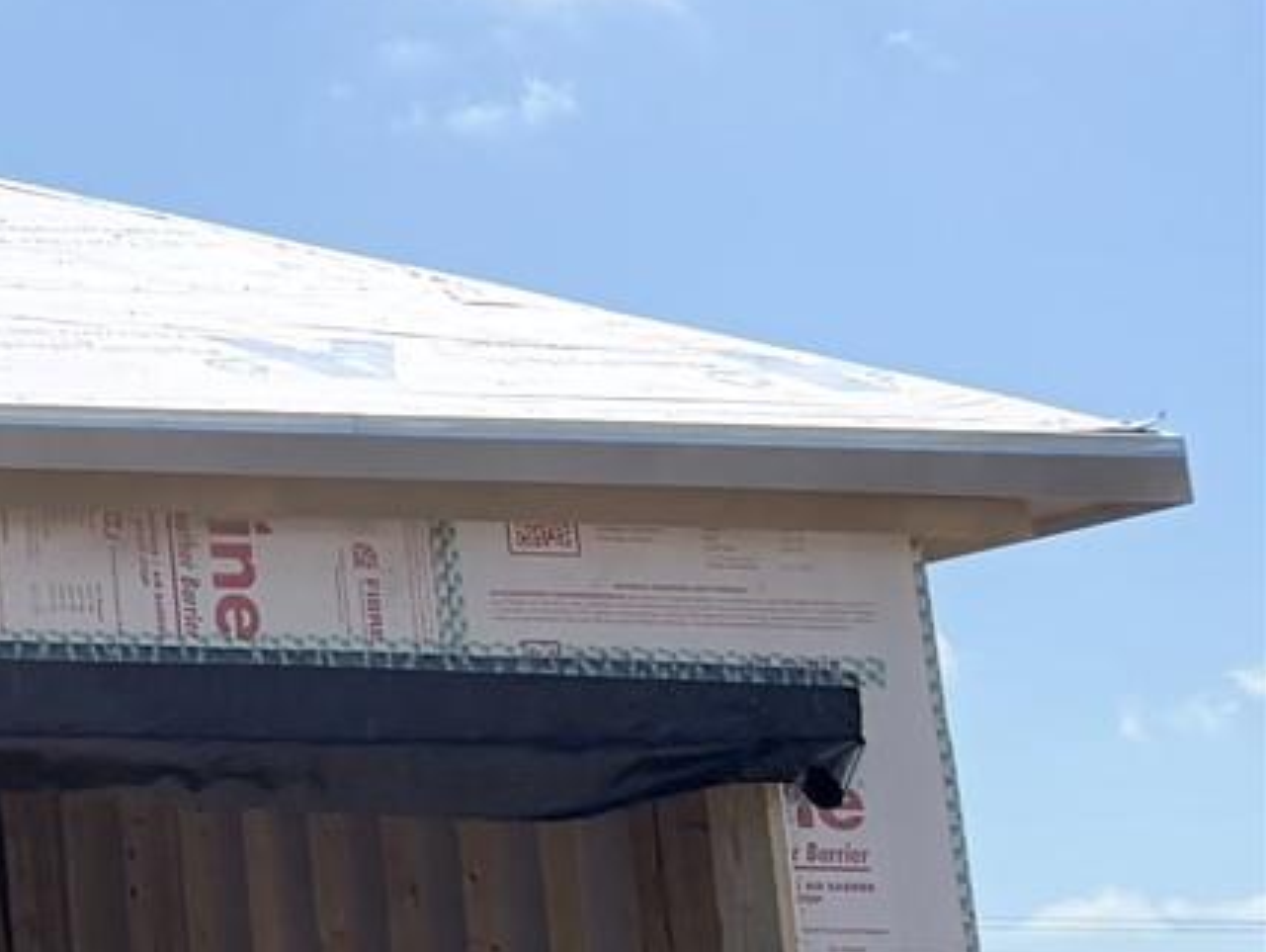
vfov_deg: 12.8
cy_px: 77
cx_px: -1767
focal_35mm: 115
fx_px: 4209
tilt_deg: +16.1
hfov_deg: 13.0
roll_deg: -0.2
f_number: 1.78
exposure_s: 1/9091
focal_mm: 6.76
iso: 100
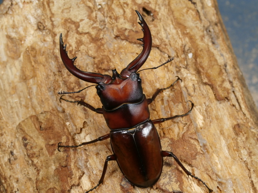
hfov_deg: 29.0
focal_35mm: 67
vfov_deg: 21.9
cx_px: 129
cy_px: 96
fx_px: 499
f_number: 4.3
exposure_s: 1/80
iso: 160
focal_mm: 11.86
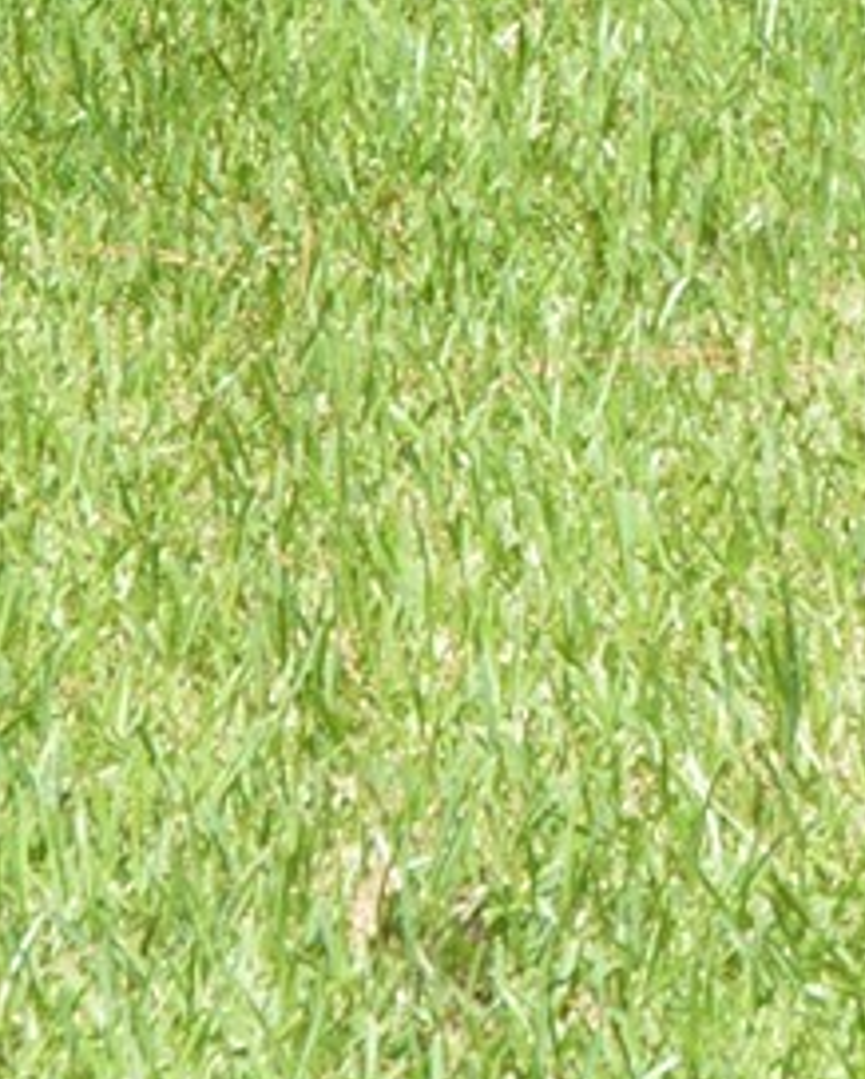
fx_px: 7895
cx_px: 1165
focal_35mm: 247
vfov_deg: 7.6
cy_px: -885
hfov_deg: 6.2
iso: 100
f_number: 6.3
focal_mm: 22
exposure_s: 1/160
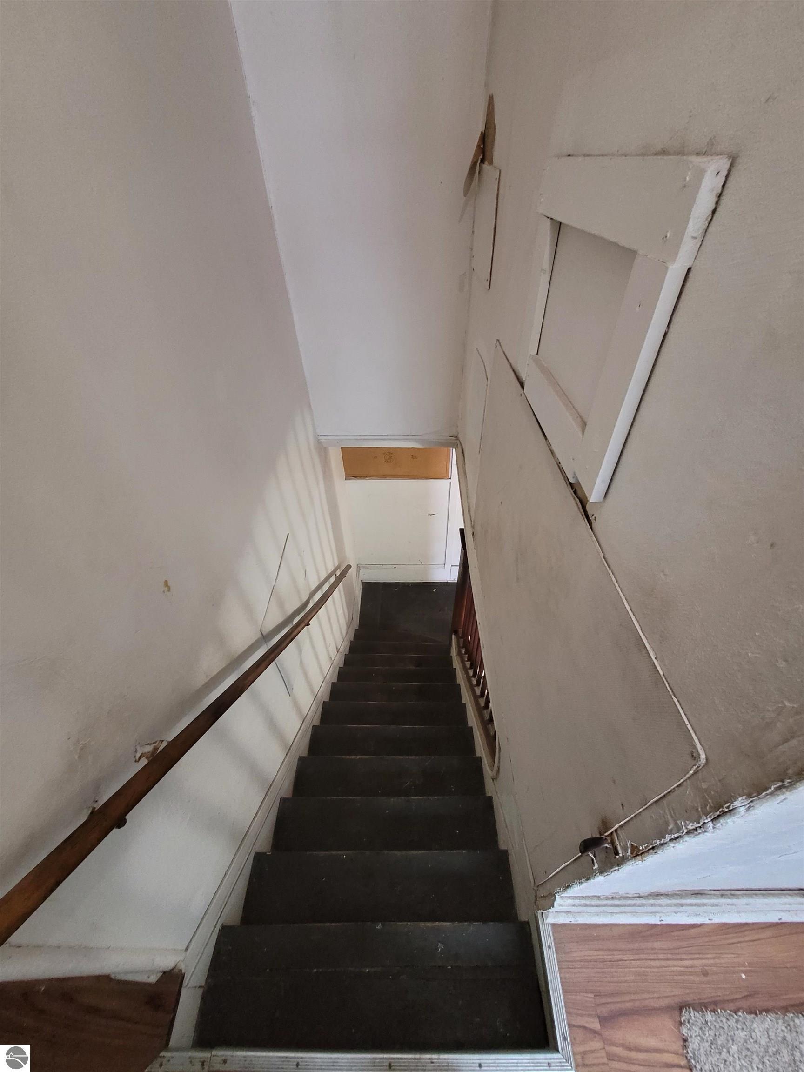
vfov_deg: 106.2
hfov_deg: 89.9
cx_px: 402
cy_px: 536
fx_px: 403
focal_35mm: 13
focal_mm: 1.74
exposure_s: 1/30
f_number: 2.2
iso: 500
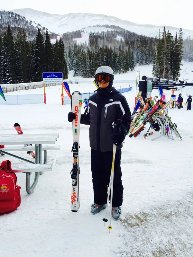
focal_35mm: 29
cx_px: 96
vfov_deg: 61.7
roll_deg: -0.5
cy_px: 128
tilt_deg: -8.5
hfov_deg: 48.2
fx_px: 216
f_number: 2.2
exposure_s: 1/920
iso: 32
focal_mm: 4.15
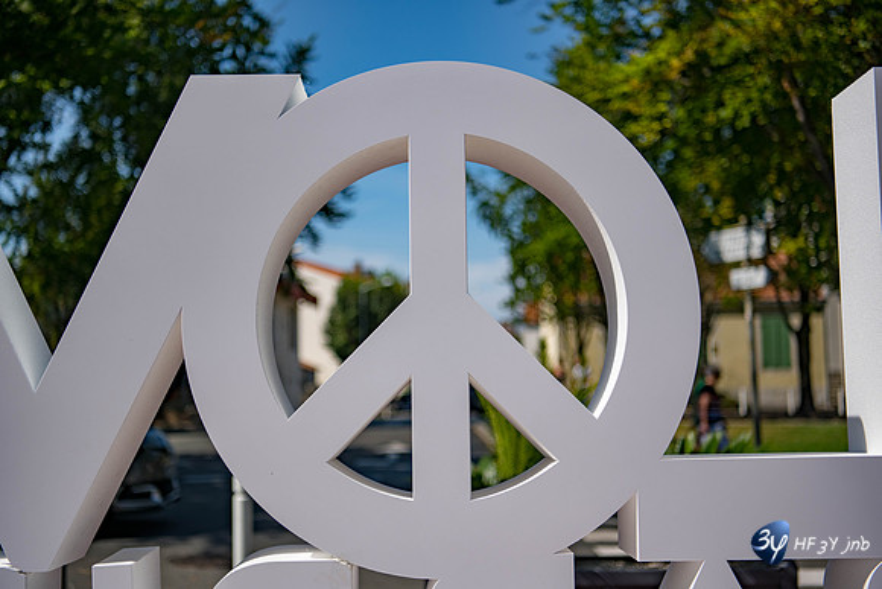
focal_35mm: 50
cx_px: 441
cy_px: 294
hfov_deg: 39.6
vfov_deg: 27.0
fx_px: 1225
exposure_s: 1/5000
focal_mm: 50
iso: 64
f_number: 2.8
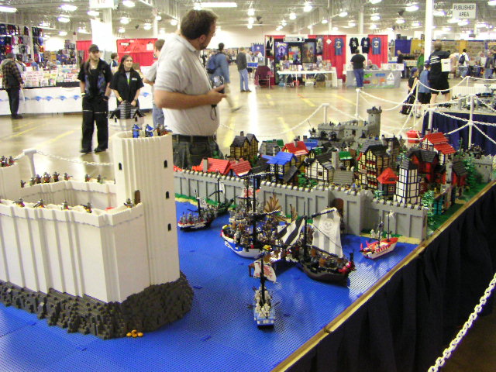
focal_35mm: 37
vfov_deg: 38.7
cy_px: 186
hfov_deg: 50.1
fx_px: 530
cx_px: 248
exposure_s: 1/15
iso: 400
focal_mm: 4.8
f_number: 2.8
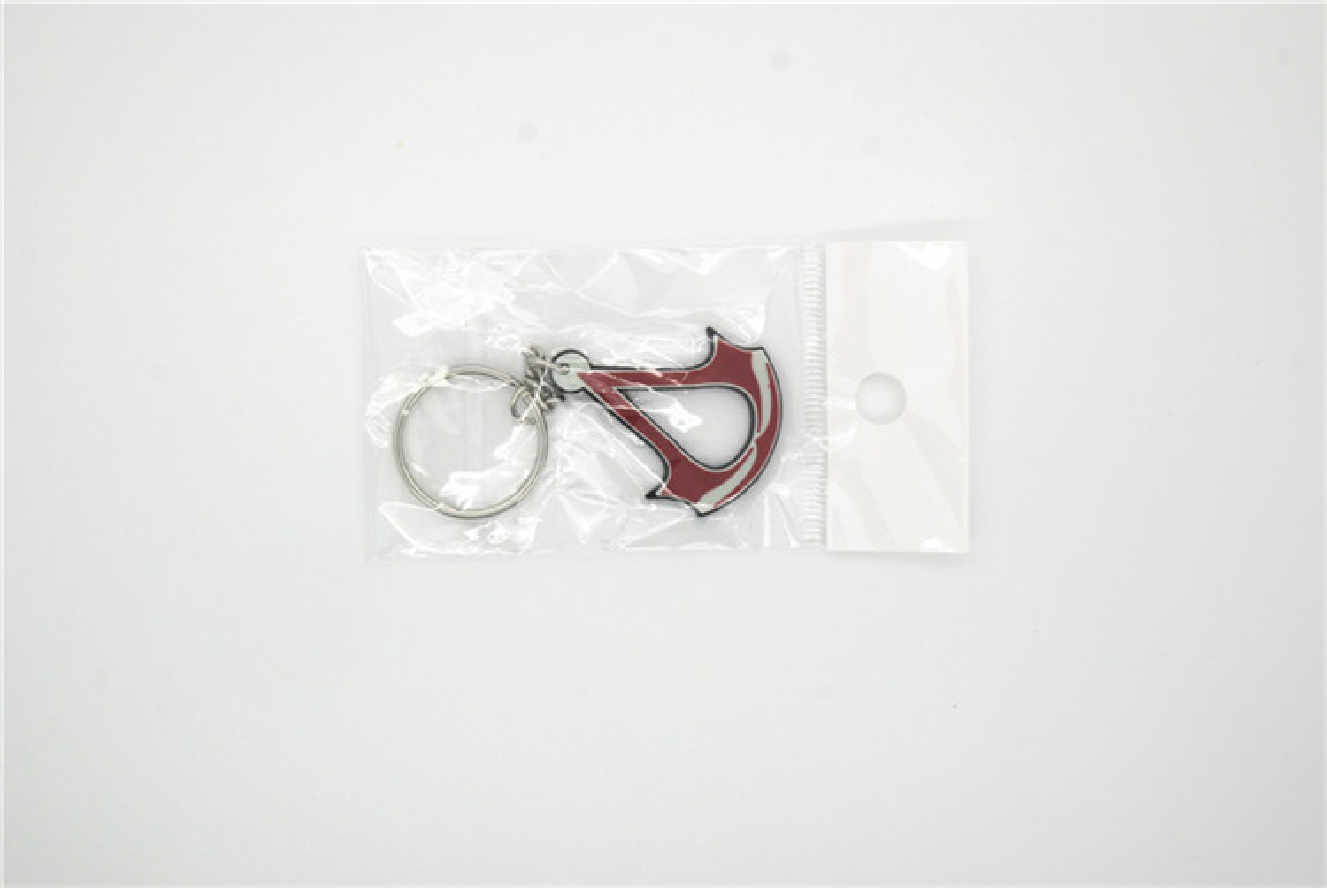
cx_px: 664
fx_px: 1937
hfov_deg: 37.8
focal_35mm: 52
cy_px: 444
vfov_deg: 25.8
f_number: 8
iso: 125
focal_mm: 35
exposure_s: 1/180
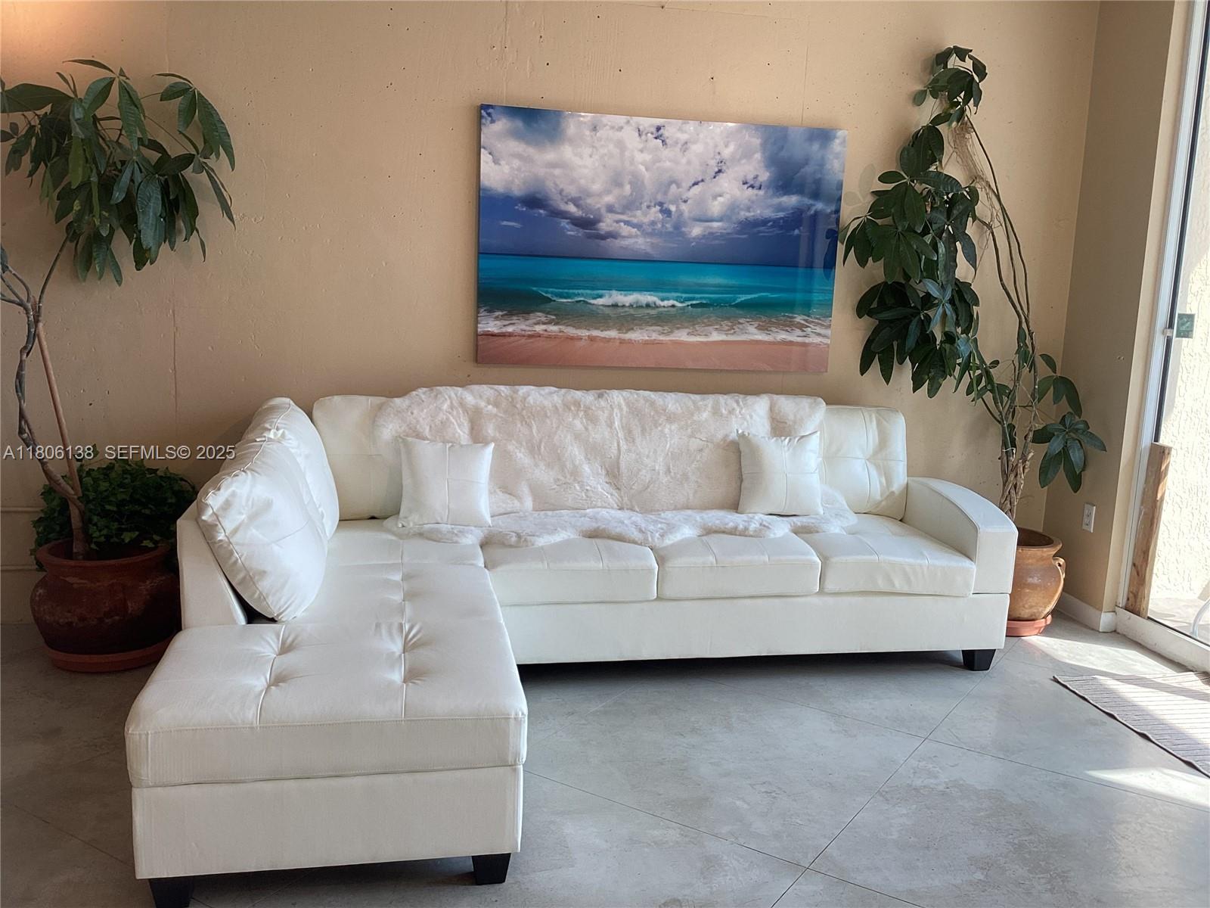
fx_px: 1084
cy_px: 454
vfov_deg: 45.4
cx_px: 605
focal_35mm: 31
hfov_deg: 58.4
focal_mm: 3.3
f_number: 2.4
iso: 32
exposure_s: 1/120
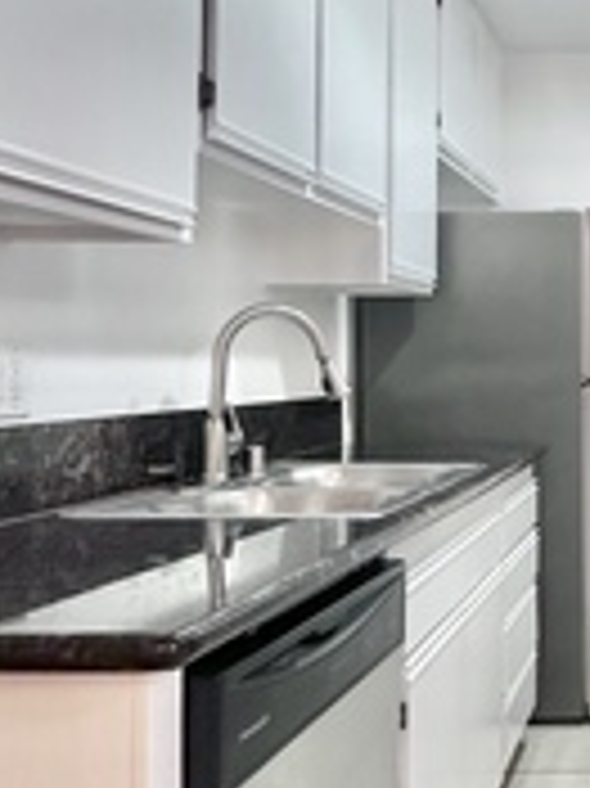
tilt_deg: +3.2
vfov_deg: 46.5
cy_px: 311
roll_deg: -0.7
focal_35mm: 40
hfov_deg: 30.4
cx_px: 714
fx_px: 910
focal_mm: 2.22
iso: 320
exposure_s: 1/120
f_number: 2.2
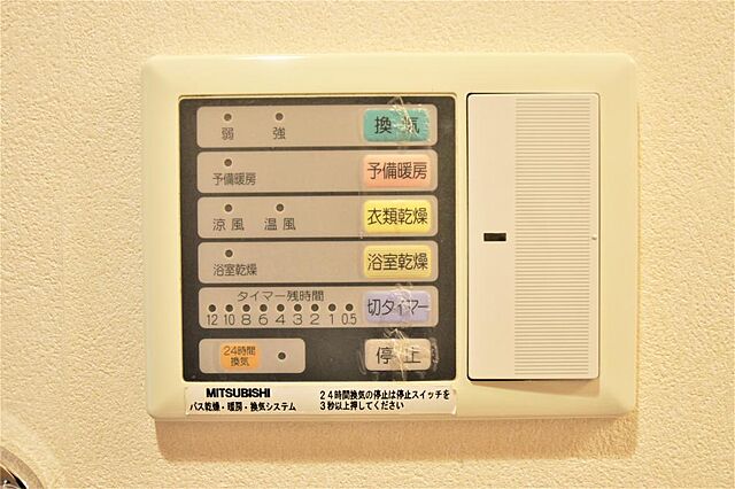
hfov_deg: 53.2
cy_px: 244
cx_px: 368
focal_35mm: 36
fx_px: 735
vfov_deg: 36.8
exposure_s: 1/40
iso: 200
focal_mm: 24
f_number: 4.5
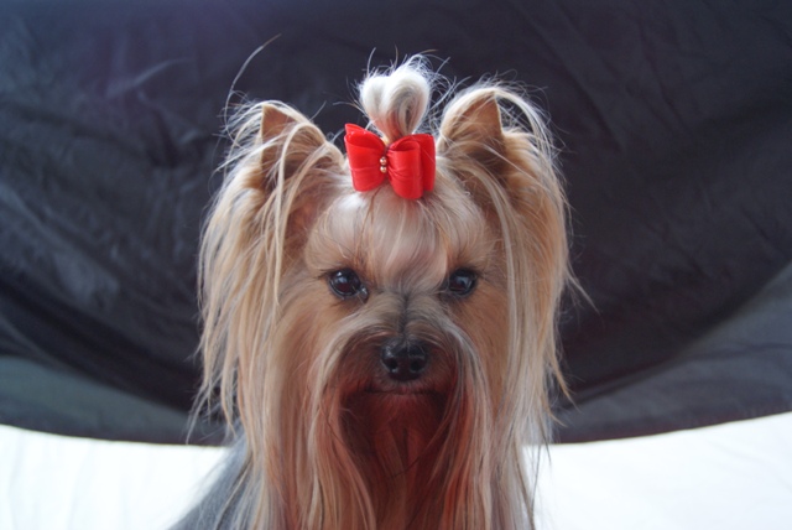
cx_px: 396
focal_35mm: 36
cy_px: 265
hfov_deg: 53.1
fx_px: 793
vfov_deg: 36.9
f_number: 4
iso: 400
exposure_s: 1/30
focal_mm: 24
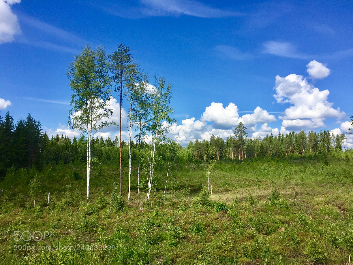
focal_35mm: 29
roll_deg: +0.4
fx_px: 296
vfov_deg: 48.2
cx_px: 176
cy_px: 132
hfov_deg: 61.7
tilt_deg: +6.2
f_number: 2.2
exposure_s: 1/2083
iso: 32
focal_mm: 4.15
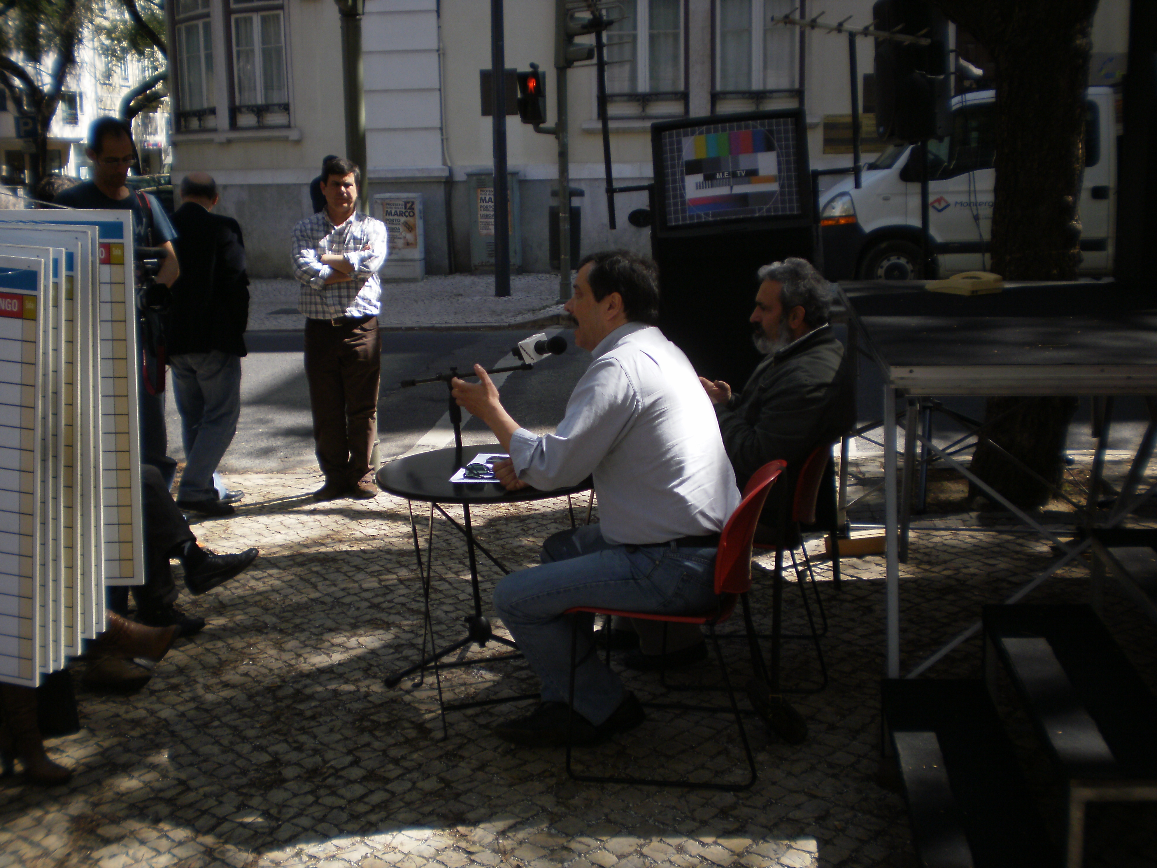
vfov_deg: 32.2
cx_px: 578
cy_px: 434
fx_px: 1504
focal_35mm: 45
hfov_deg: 42.1
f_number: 3.5
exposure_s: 1/500
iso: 100
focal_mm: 7.4
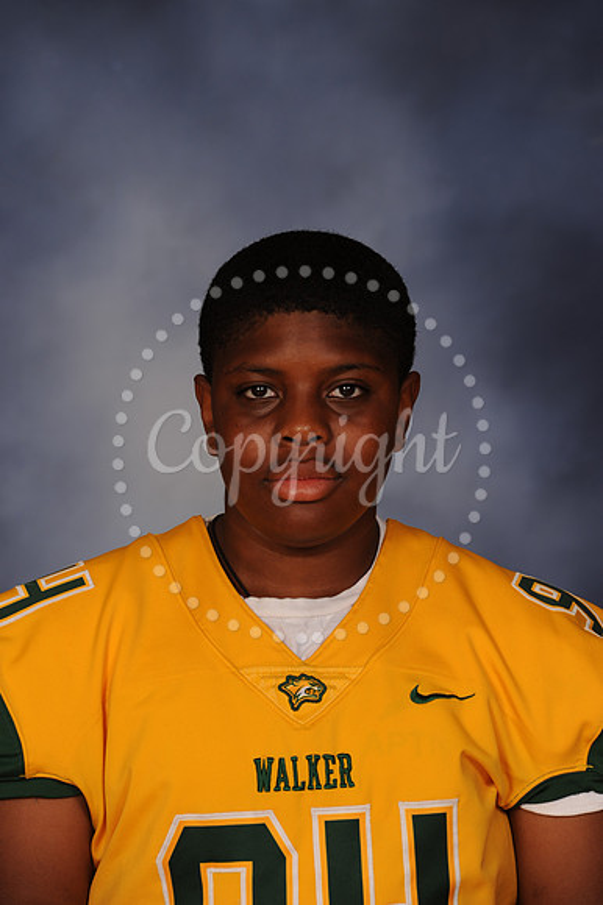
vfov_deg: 11.1
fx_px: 4653
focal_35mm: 185
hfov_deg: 7.4
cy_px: 452
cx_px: 302
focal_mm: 185
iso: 200
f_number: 8
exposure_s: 1/100
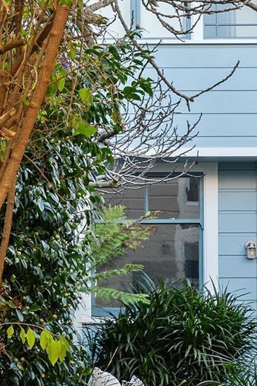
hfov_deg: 10.5
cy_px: 315
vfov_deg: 15.7
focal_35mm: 130
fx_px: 1392
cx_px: 28
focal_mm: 30
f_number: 9
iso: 400
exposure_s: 1/100
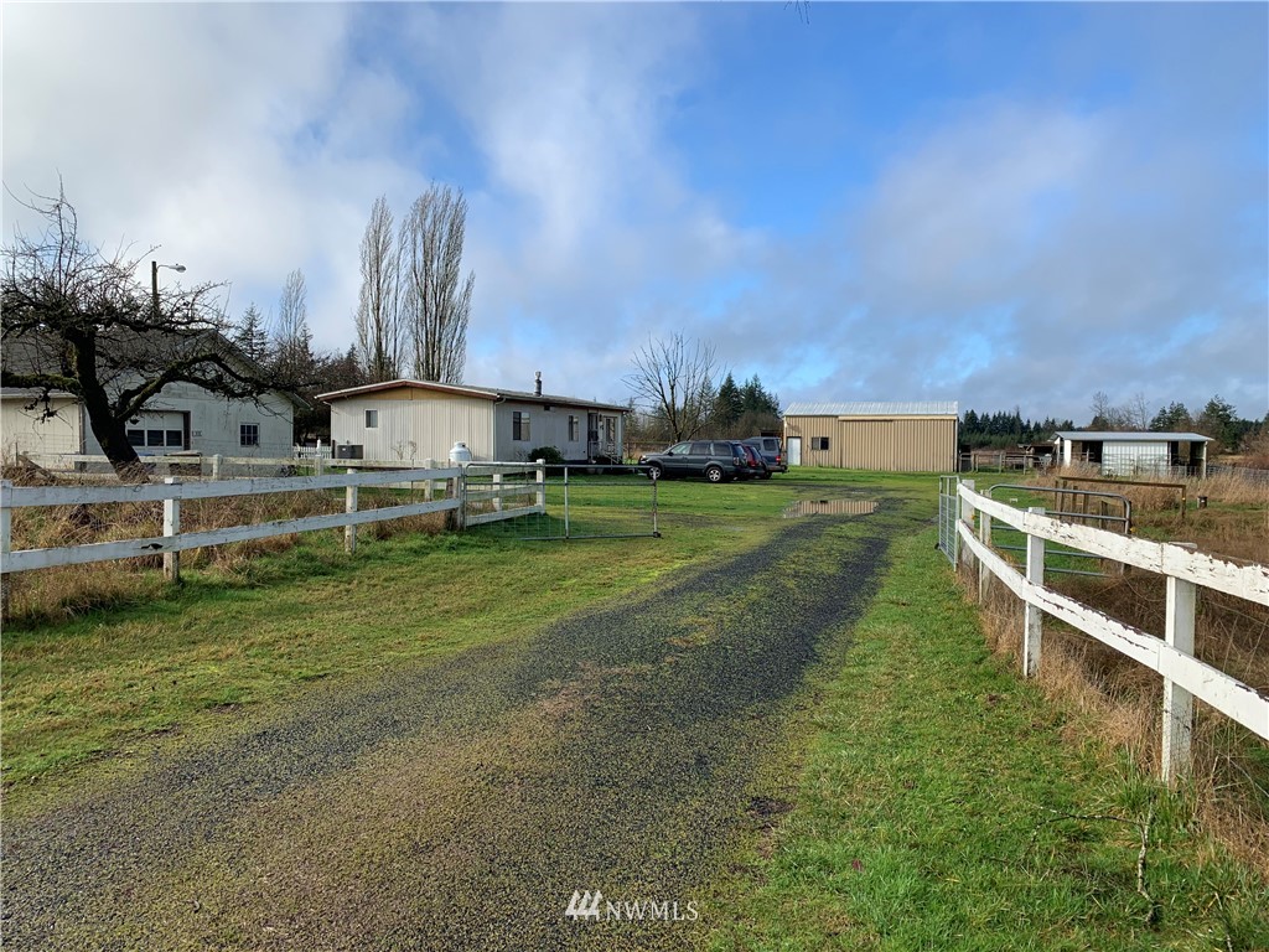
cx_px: 634
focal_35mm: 26
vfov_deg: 53.1
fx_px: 953
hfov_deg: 67.3
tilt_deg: -1.8
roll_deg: -0.5
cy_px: 476
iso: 25
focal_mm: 4.25
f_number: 1.8
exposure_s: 1/1916
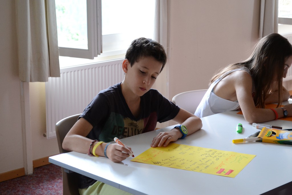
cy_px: 98
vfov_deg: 16.6
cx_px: 146
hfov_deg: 24.6
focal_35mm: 82
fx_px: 669
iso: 1600
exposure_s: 1/50
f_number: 5.6
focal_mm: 55
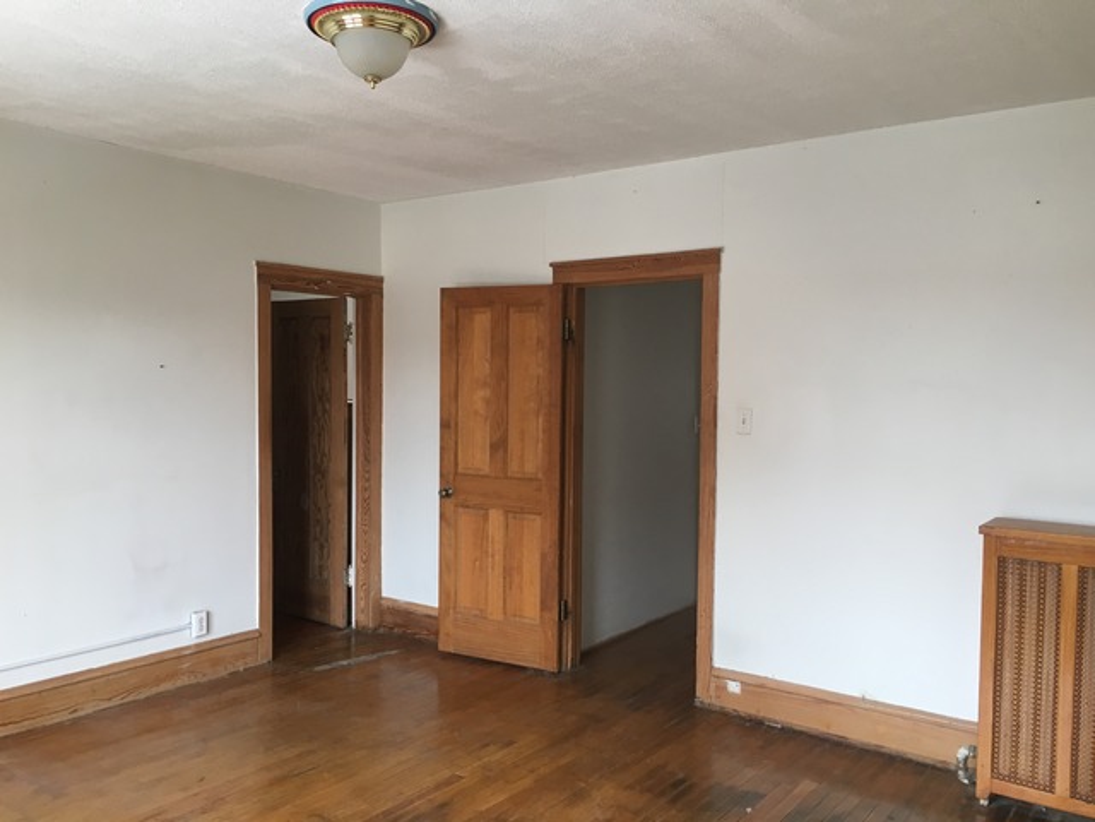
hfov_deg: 61.7
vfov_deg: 48.2
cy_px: 411
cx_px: 548
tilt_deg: -4.0
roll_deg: -0.9
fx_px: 917
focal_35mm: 29
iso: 64
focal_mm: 4.15
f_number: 2.2
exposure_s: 1/30
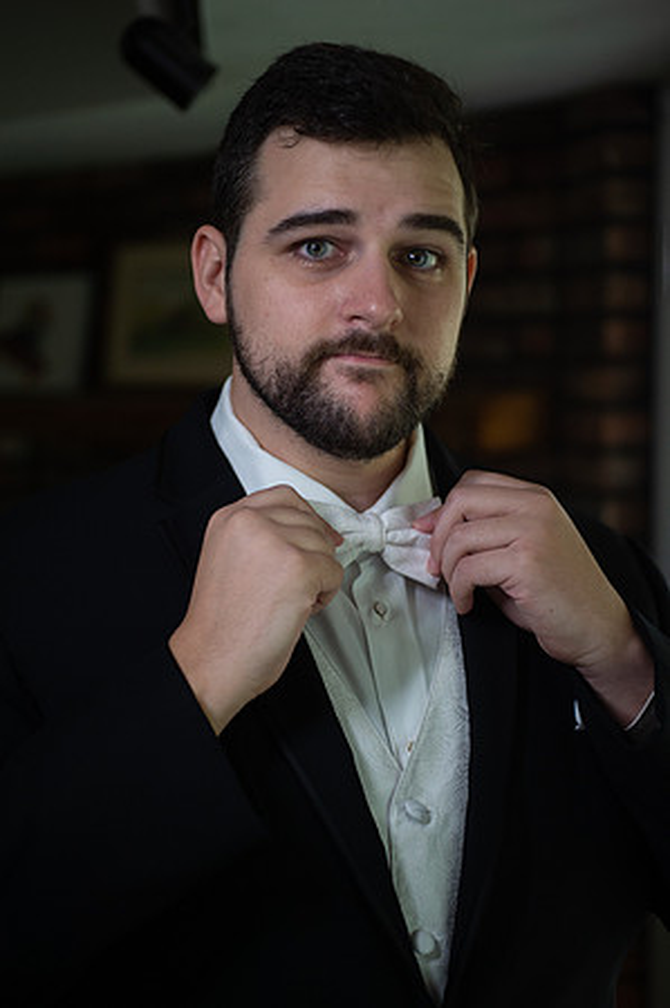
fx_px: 1679
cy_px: 504
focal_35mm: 60
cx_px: 335
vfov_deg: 33.4
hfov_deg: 22.6
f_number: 3.2
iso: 1000
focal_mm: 60
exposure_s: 1/250
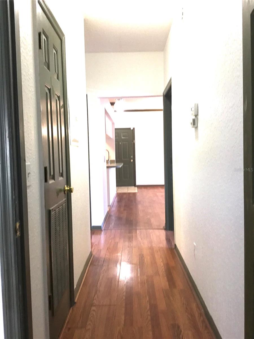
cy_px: 170
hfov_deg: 45.4
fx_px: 303
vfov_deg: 58.4
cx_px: 127
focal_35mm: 31
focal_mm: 3.3
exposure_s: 1/30
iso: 125
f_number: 2.4
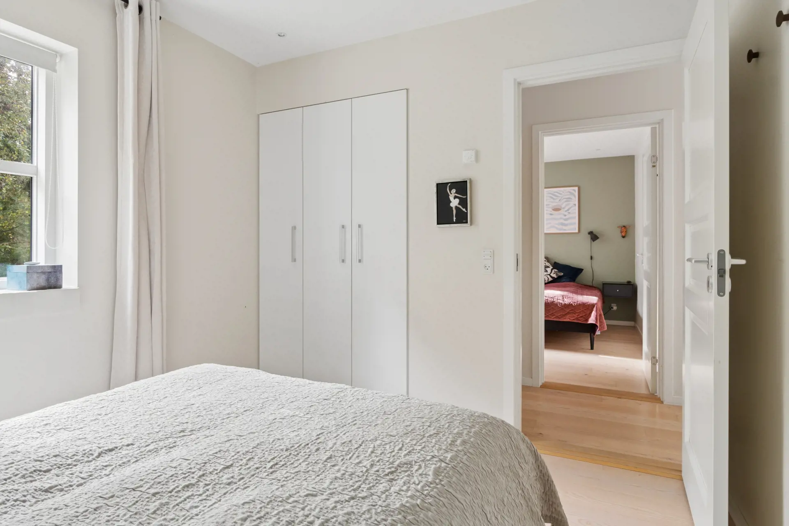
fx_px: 427
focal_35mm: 20
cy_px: 263
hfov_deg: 85.4
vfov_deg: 63.2
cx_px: 394
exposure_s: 1/15
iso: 200
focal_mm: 13
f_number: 8
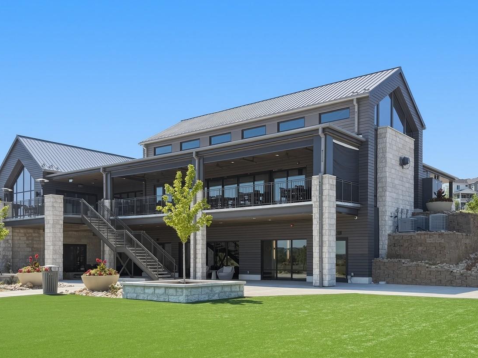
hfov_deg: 52.6
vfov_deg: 40.1
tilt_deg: +1.7
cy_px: 246
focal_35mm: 35
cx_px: 241
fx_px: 483
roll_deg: -0.6
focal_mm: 6.8
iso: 80
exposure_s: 1/4975
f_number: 1.8
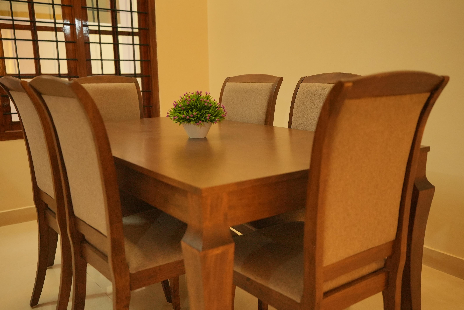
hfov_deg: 54.4
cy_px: 155
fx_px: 451
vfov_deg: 37.9
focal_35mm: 35
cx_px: 232
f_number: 2.8
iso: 4000
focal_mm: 35
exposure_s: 1/160
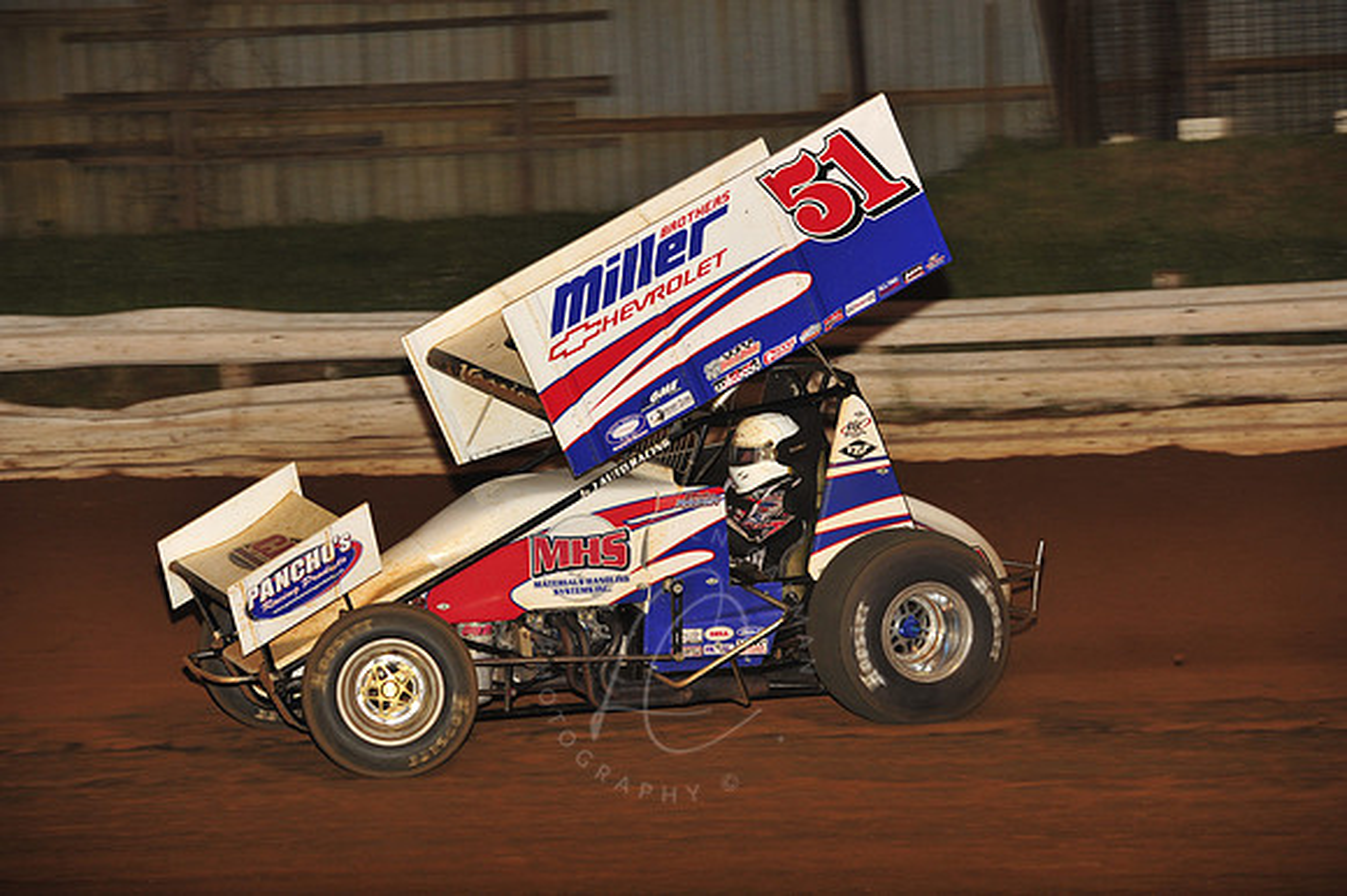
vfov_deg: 9.5
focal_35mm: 145
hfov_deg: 14.2
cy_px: 448
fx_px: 5422
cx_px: 674
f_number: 6.3
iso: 800
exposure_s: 1/320
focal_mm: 145
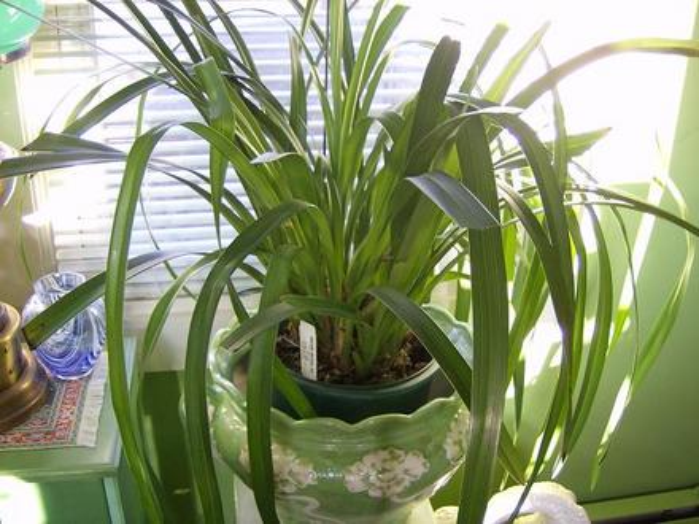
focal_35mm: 36
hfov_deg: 51.4
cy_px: 262
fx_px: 727
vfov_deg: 39.7
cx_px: 350
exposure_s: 1/41.3
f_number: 2.8
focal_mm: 6
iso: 200
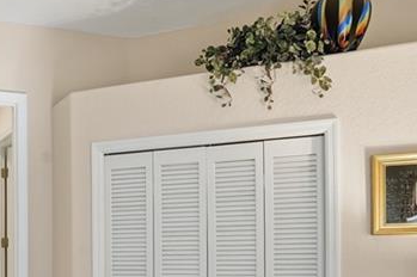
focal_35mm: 47
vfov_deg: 27.0
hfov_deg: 37.0
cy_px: 275
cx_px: -13
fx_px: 544
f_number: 9
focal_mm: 16
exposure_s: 1/13
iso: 200
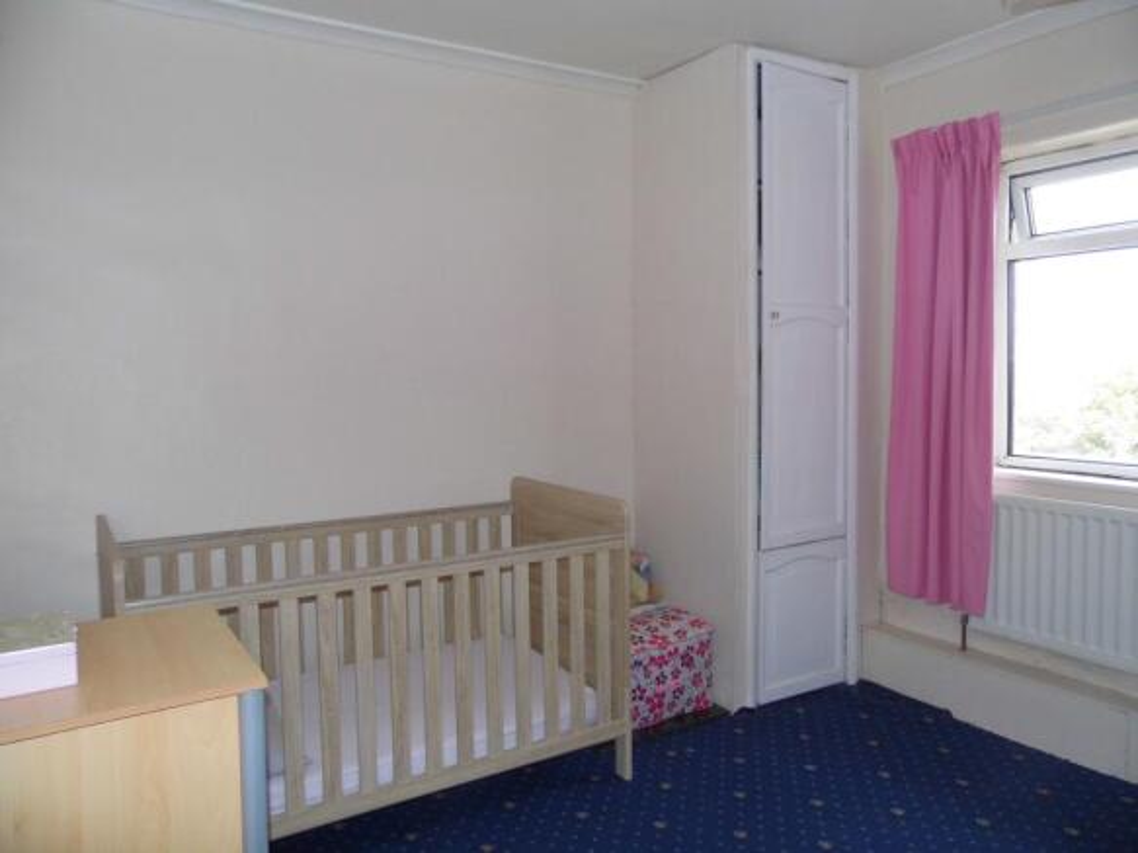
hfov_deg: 69.4
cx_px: 569
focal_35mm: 25
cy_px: 426
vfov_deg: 54.9
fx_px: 822
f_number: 3
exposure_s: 1/60
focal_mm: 4.5
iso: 100
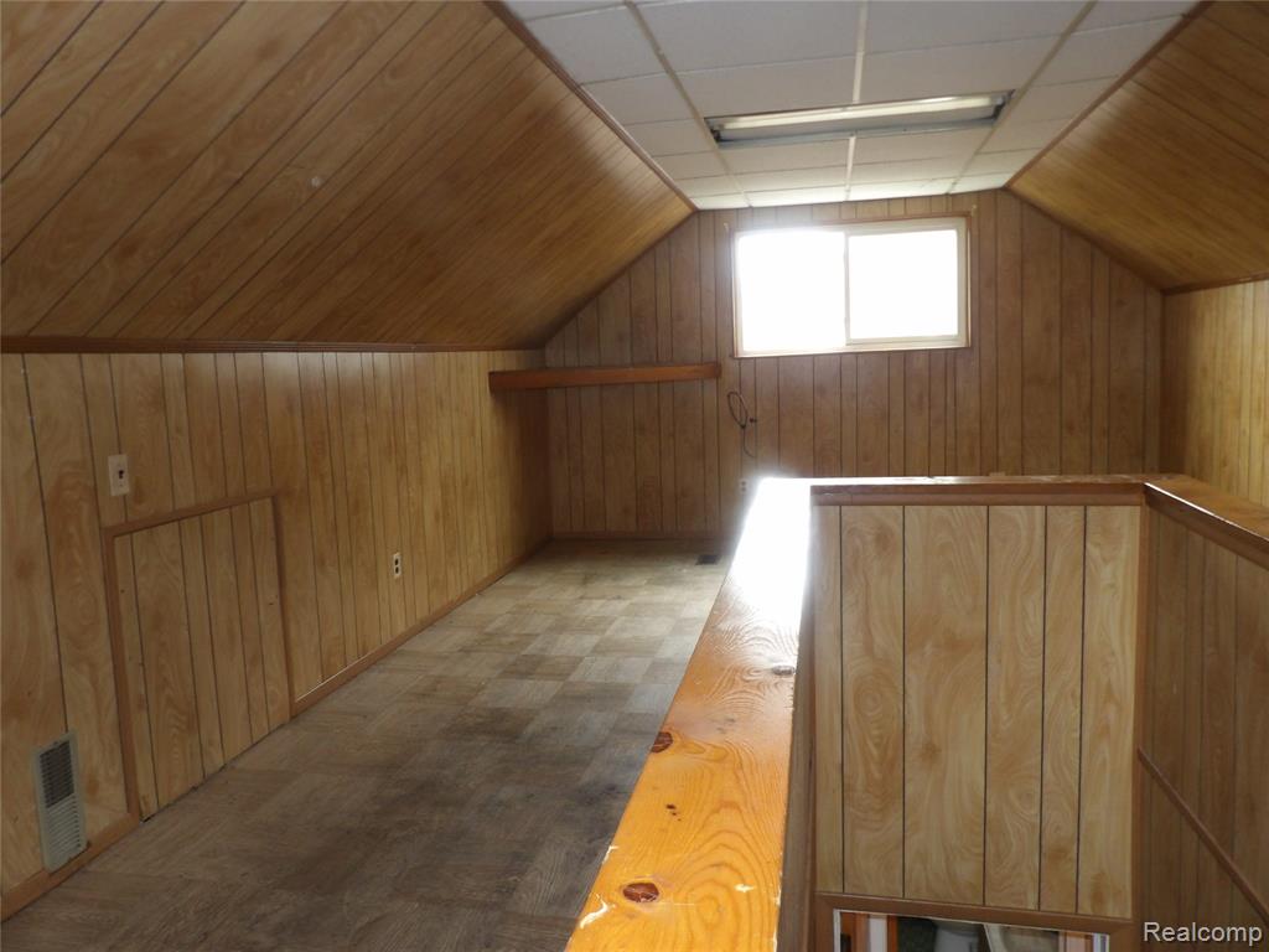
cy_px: 476
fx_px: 880
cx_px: 634
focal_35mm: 24
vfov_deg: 56.8
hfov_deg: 71.6
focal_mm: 4.3
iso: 200
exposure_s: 1/33
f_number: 3.2
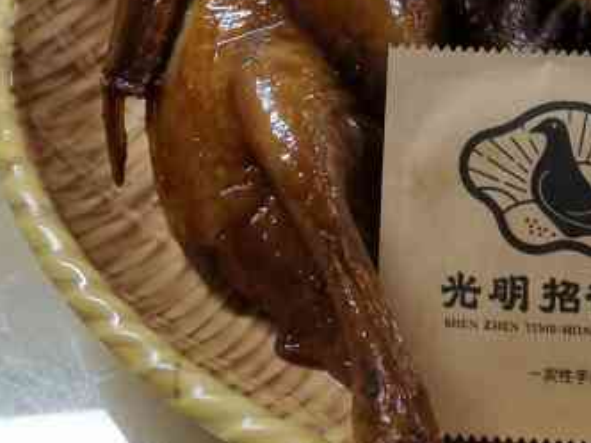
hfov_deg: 31.4
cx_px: 580
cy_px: 97
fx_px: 973
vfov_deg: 25.3
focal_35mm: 57
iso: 400
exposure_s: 1/25
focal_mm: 2.26
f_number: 2.2
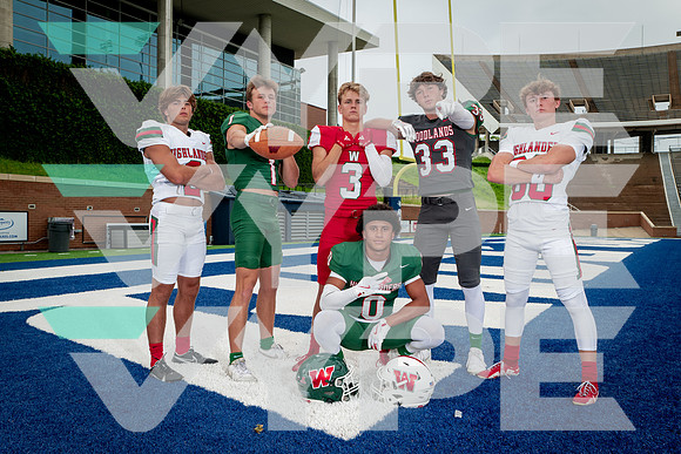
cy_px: 227
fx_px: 629
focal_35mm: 33
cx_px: 340
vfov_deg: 39.7
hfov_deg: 56.9
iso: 320
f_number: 7.1
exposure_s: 1/250
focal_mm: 32
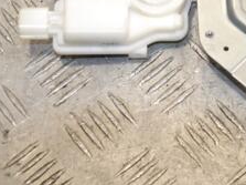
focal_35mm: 132
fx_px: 938
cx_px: 268
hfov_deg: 14.6
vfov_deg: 11.1
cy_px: -18
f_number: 5.6
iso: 800
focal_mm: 34
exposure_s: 1/200
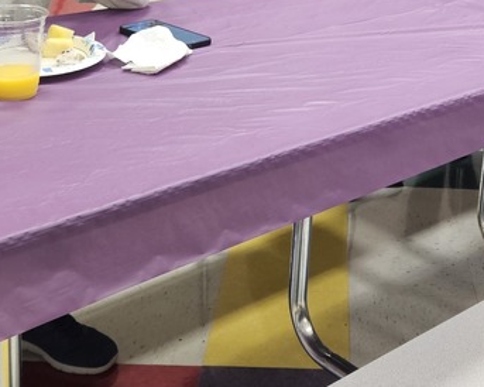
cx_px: 344
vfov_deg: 22.1
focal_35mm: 67
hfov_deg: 28.0
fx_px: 959
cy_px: 14
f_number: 1.8
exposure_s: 1/58.1
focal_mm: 5.4
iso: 250
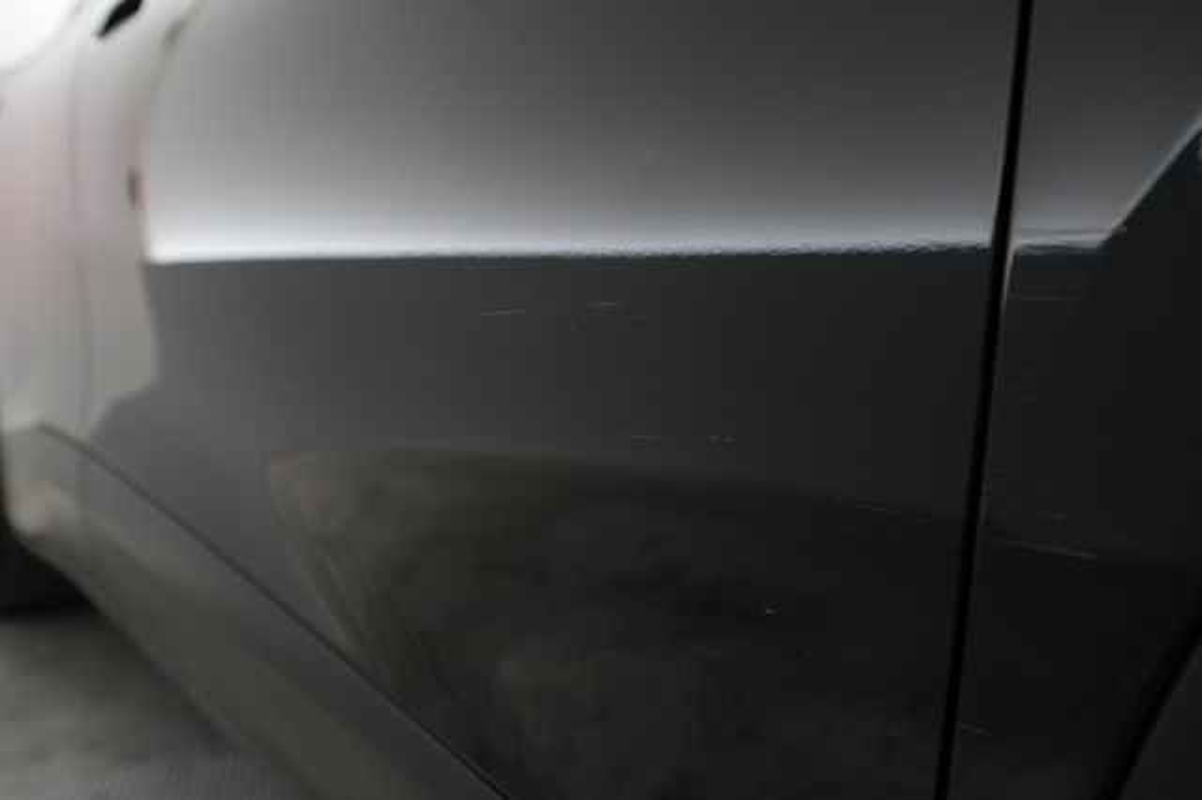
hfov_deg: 65.5
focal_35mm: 28
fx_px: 934
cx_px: 601
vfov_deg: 46.4
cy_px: 400
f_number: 4.5
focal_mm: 28
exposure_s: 1/80
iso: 2000
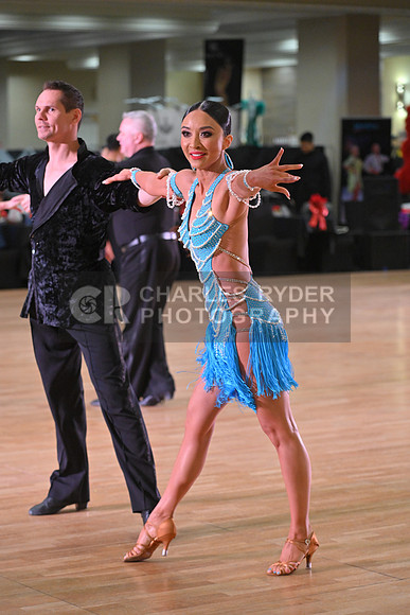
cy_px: 308
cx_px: 205
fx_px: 1793
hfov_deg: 13.0
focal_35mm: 105
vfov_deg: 19.5
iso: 3200
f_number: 4
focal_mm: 105
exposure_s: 1/400
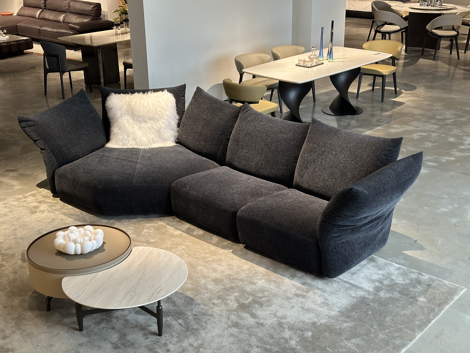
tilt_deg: -21.7
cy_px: 176
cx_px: 235
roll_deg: +0.2
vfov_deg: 30.3
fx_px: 652
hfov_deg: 39.7
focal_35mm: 48
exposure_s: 1/60
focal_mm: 6.86
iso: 160
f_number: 1.78
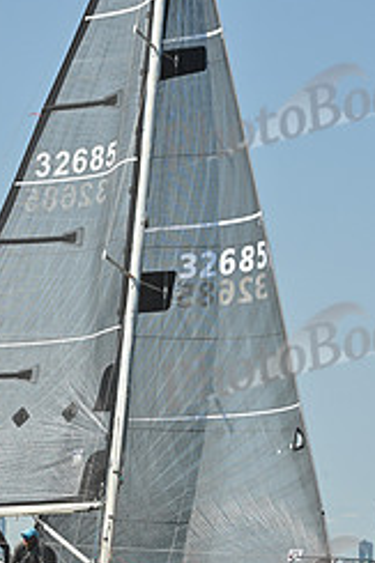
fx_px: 2894
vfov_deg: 11.1
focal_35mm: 185
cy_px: 264
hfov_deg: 7.4
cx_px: 43
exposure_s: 1/1000
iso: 320
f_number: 9
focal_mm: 78
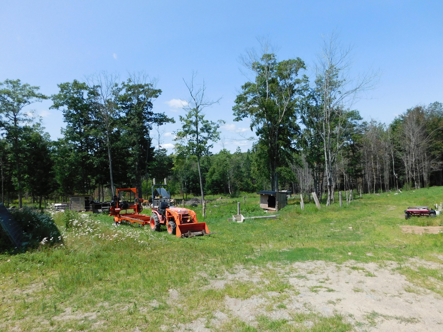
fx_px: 294
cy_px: 166
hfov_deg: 73.9
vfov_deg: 58.9
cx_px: 222
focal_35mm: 23
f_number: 6
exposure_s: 1/400
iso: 125
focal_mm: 4
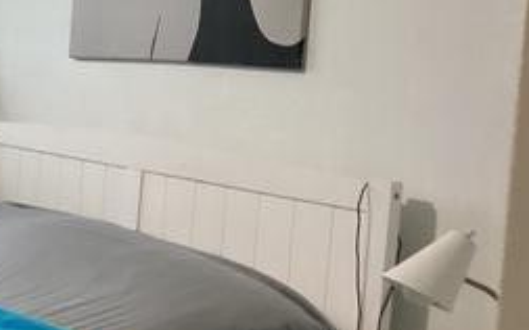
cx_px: -98
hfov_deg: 23.0
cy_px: 127
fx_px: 1196
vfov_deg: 15.7
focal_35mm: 83
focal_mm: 3.3
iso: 320
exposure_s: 1/60
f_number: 2.4
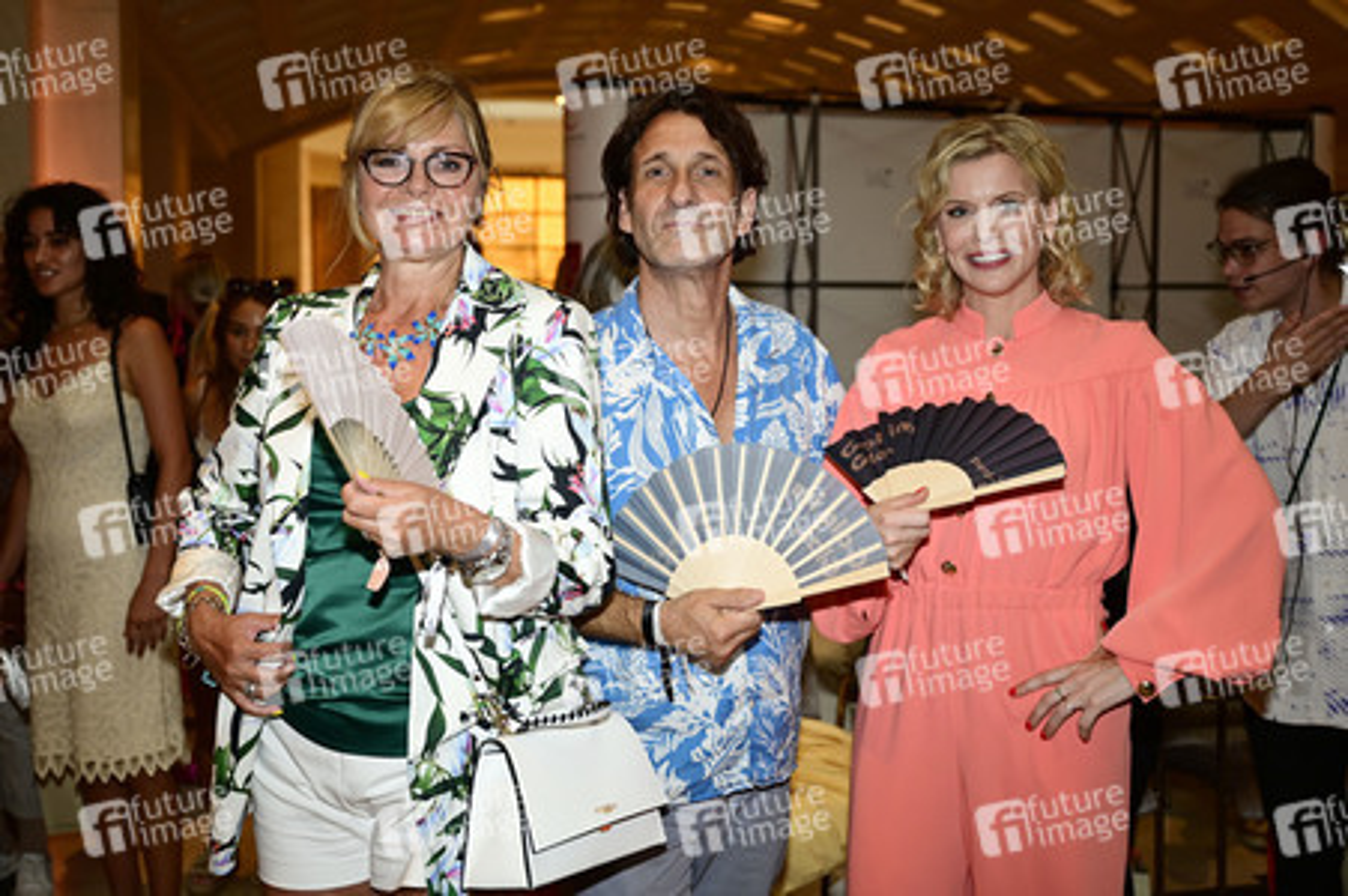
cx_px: 674
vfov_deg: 37.8
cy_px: 448
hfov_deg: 54.5
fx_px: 1310
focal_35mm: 35
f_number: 2.8
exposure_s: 1/200
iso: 640
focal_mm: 35
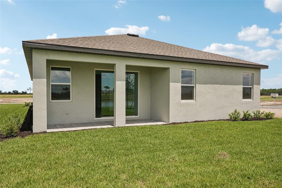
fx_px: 204
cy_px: 94
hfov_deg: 69.4
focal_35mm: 26
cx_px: 141
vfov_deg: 49.5
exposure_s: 1/1000
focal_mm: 26
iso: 400
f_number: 8
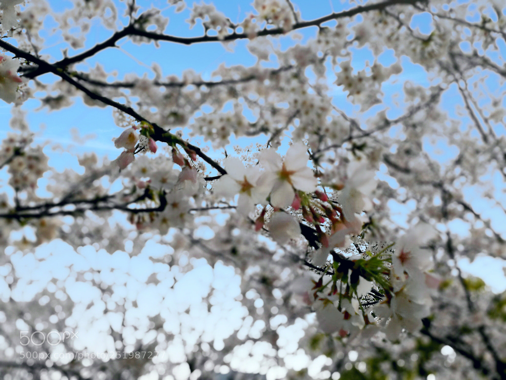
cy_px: 190
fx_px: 789
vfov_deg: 27.0
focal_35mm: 54
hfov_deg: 35.5
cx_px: 253
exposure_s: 1/1905
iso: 50
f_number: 4
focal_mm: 3.95
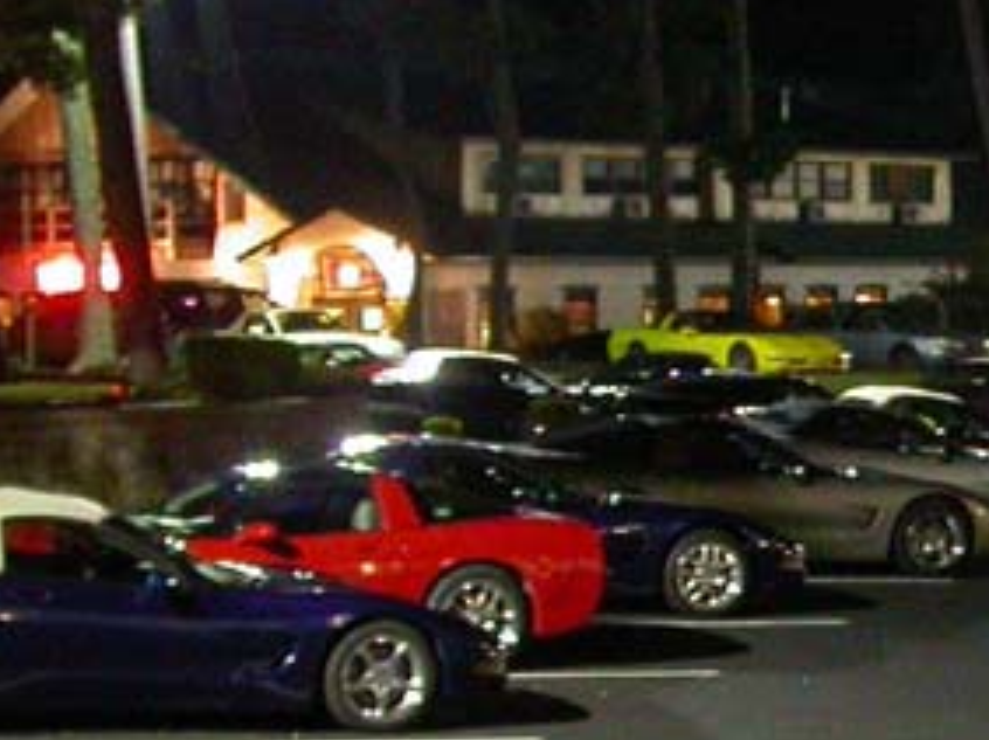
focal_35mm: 138
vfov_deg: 10.7
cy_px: 610
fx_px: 3939
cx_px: 1448
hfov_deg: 13.5
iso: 400
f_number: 2.6
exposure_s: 1/3.7
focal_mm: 7.85
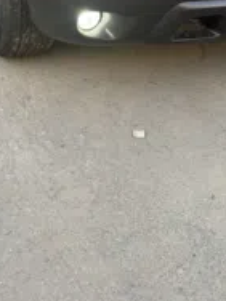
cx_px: 83
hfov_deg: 28.4
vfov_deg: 34.4
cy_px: 5
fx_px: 444
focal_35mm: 51
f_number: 1.78
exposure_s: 1/244
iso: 64
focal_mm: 6.76
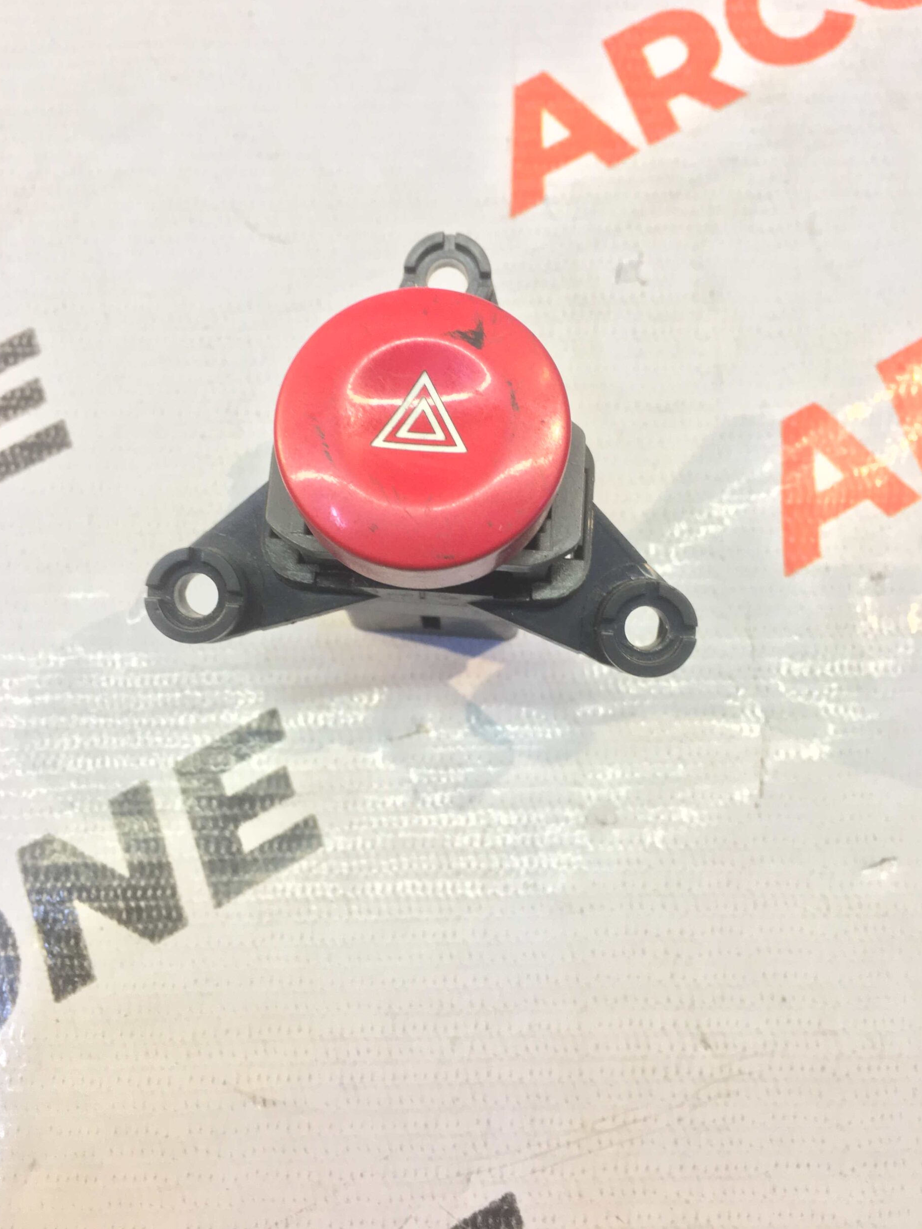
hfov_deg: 46.8
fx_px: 1065
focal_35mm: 30
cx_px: 447
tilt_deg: -74.0
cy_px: 595
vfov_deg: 60.0
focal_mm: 4.15
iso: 64
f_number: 2.2
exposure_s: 1/33
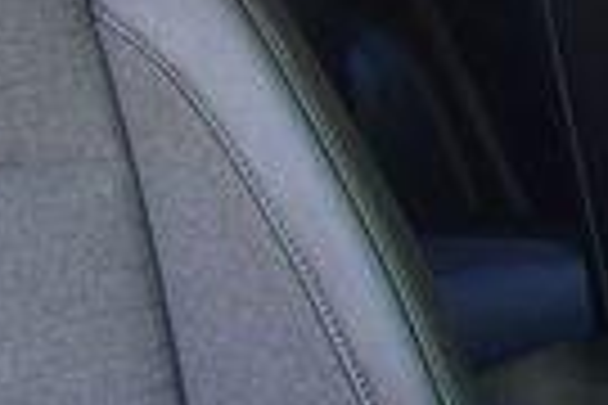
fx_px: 2162
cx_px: 216
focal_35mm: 128
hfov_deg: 16.0
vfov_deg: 10.6
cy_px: 4
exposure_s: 1/160
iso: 800
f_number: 3.5
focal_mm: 18
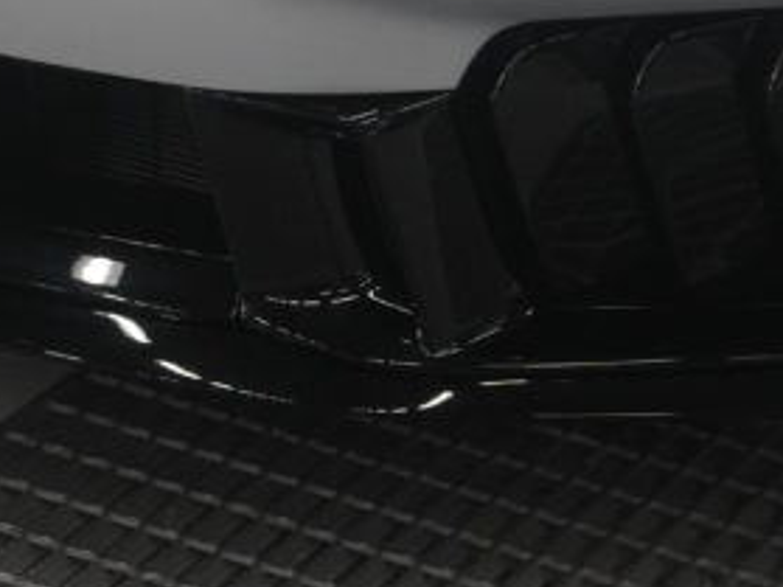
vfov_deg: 8.8
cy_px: -119
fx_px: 3753
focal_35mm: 166
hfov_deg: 11.9
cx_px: 539
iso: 5000
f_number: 5.6
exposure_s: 1/160
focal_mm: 47
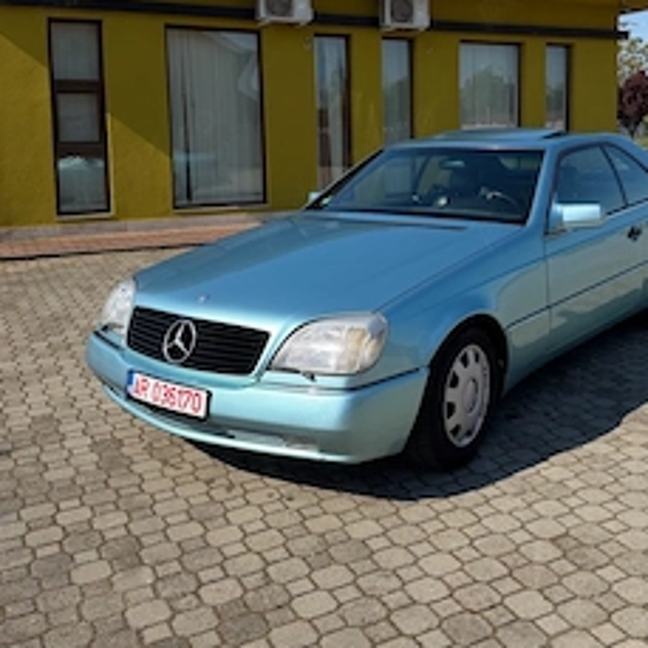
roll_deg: +1.3
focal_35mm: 37
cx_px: 402
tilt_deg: -2.7
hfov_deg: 44.6
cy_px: 209
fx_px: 784
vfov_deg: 44.2
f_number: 1.78
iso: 100
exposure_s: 1/5714
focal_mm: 6.76
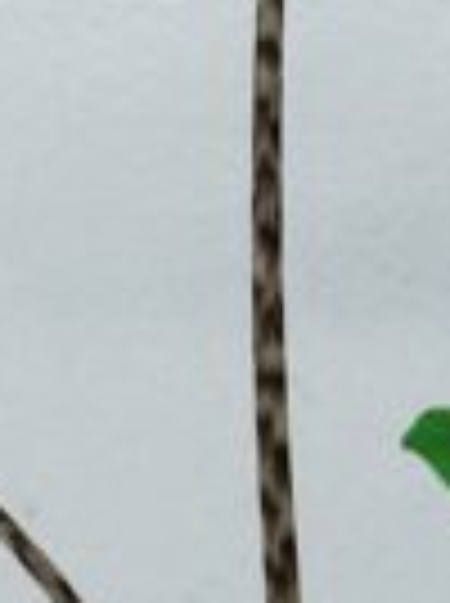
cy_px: 40
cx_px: 32
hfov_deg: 5.2
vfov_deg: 6.9
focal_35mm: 287
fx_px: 4991
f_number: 1.78
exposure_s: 1/50
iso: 125
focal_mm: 6.86
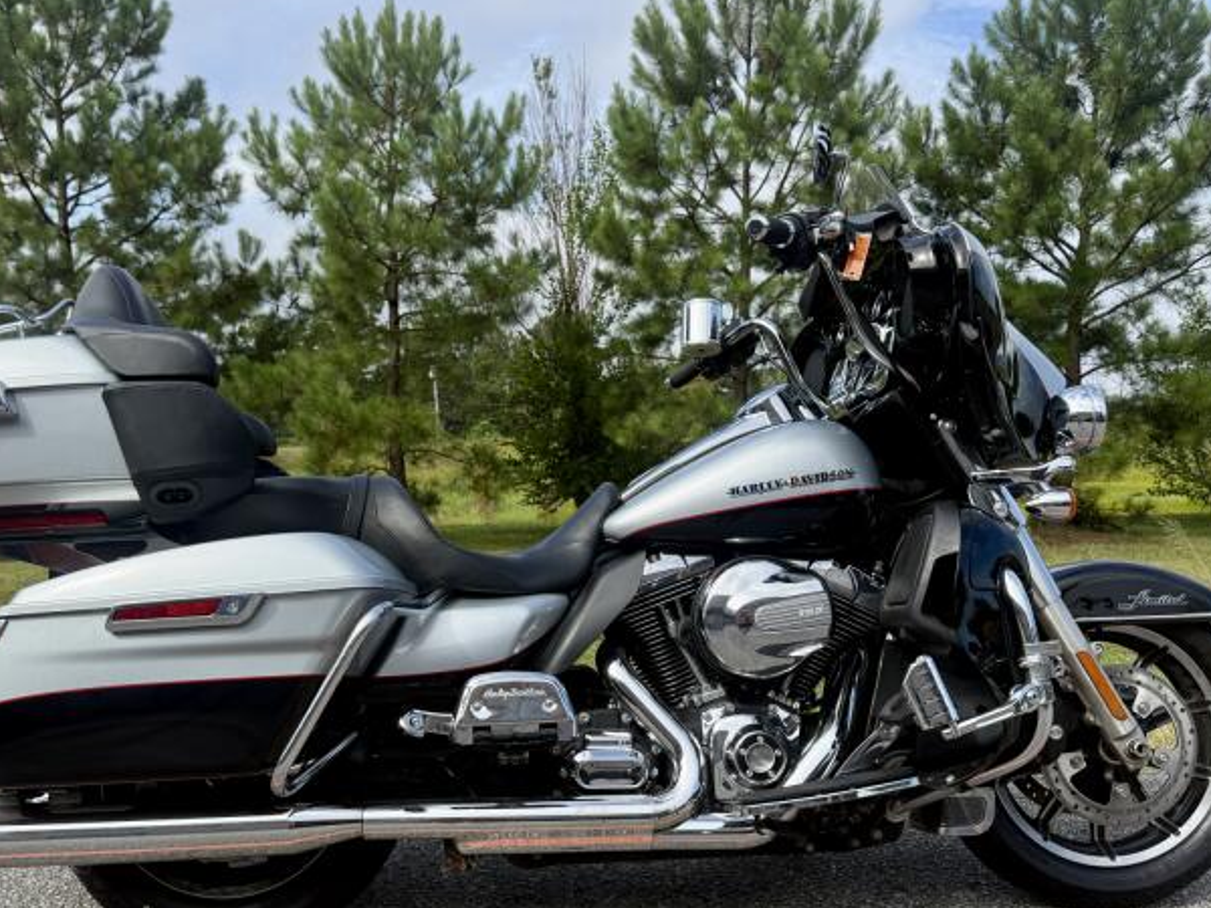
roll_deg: +0.4
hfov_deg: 56.6
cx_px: 529
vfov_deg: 43.7
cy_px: 583
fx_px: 1119
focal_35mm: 32
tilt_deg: -8.0
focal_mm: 6.76
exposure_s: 1/3584
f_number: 1.78
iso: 125
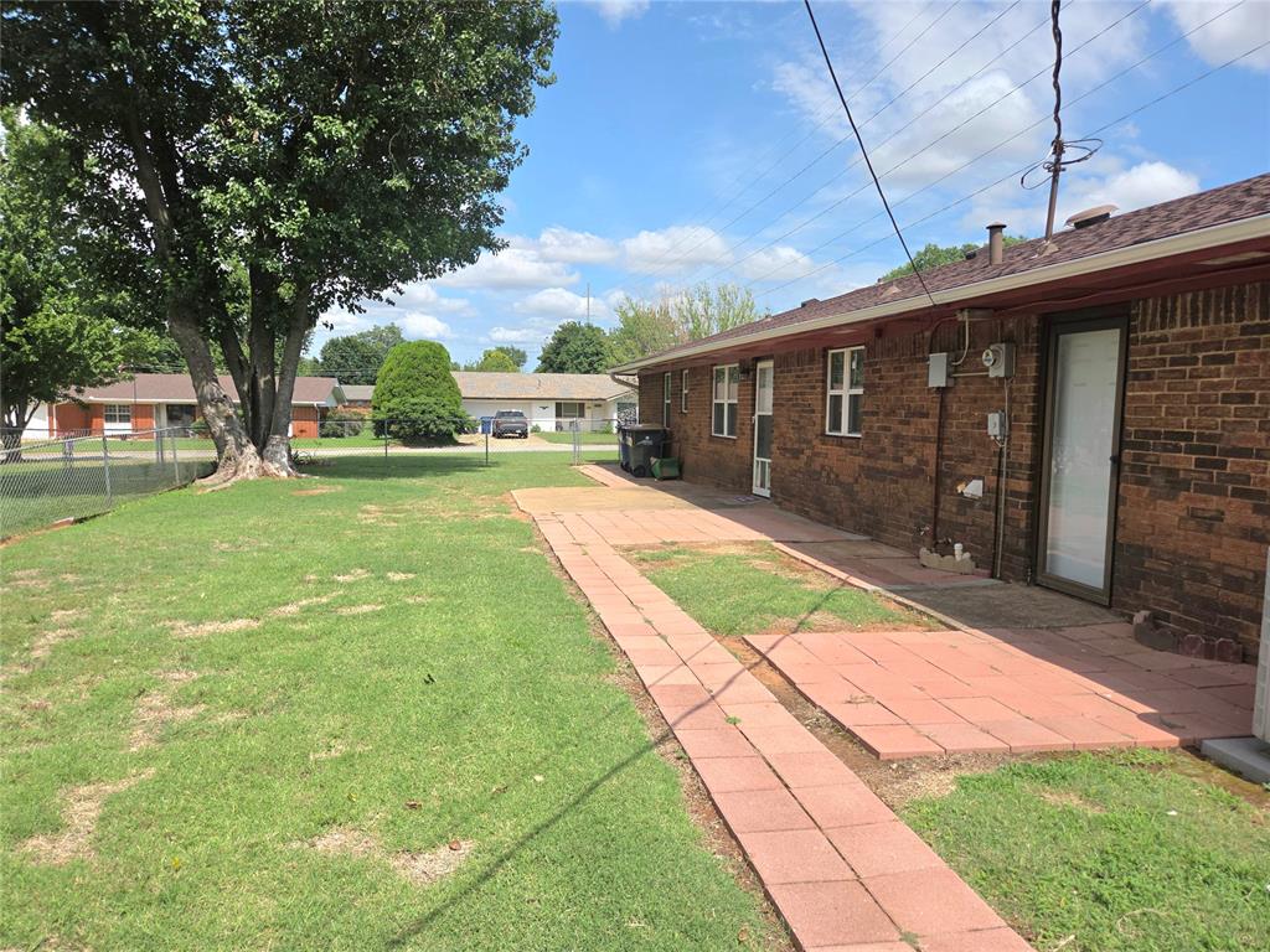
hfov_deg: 73.9
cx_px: 635
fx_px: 844
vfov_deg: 58.9
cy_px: 476
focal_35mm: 23
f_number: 1.8
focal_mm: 5.4
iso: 25
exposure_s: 1/2000
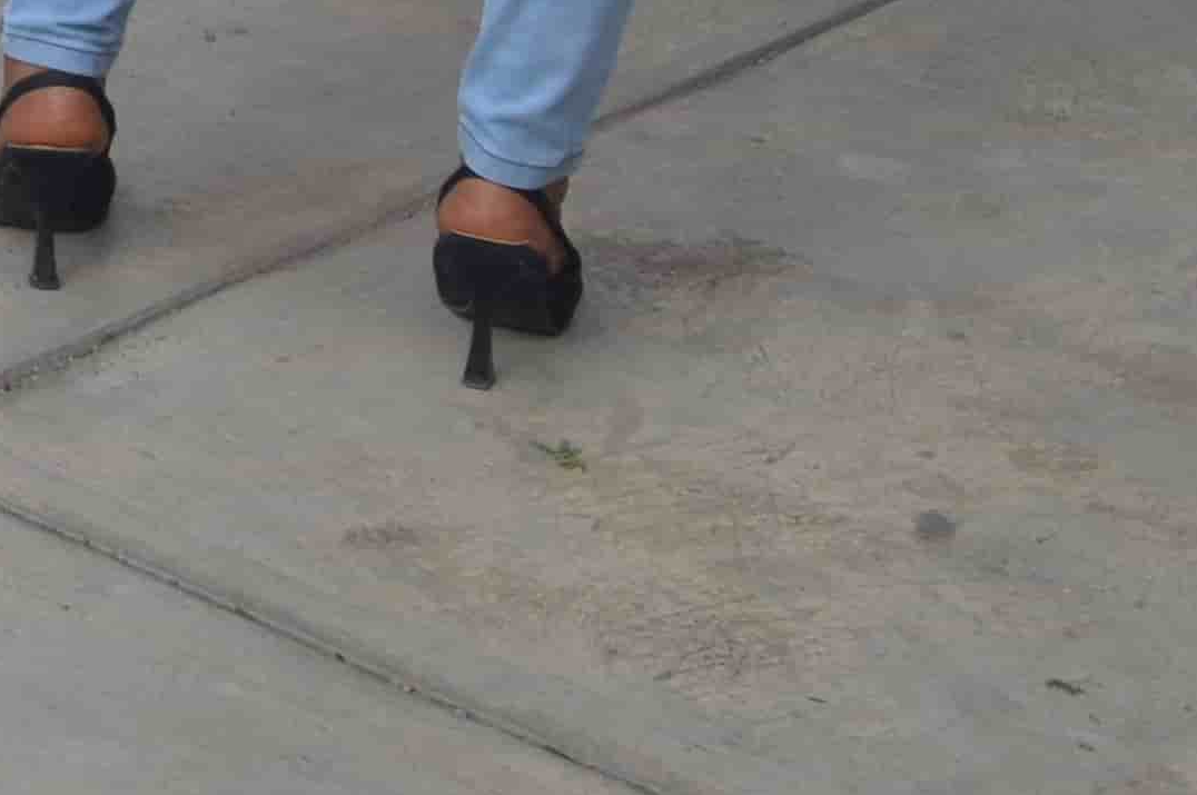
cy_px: -1408
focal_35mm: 151
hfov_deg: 11.5
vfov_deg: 8.0
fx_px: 5015
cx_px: -1590
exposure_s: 1/250
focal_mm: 18
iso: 100
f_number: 8
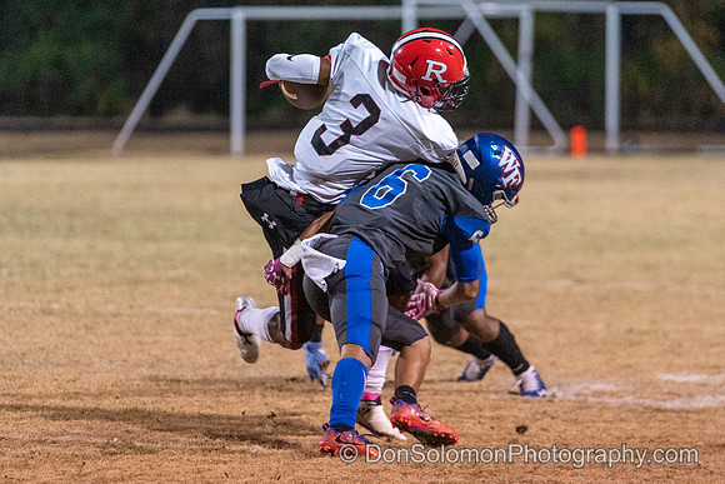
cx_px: 353
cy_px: 194
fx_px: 5990
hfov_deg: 6.9
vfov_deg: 4.6
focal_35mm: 297
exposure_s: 1/800
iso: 6400
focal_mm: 189
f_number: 2.8
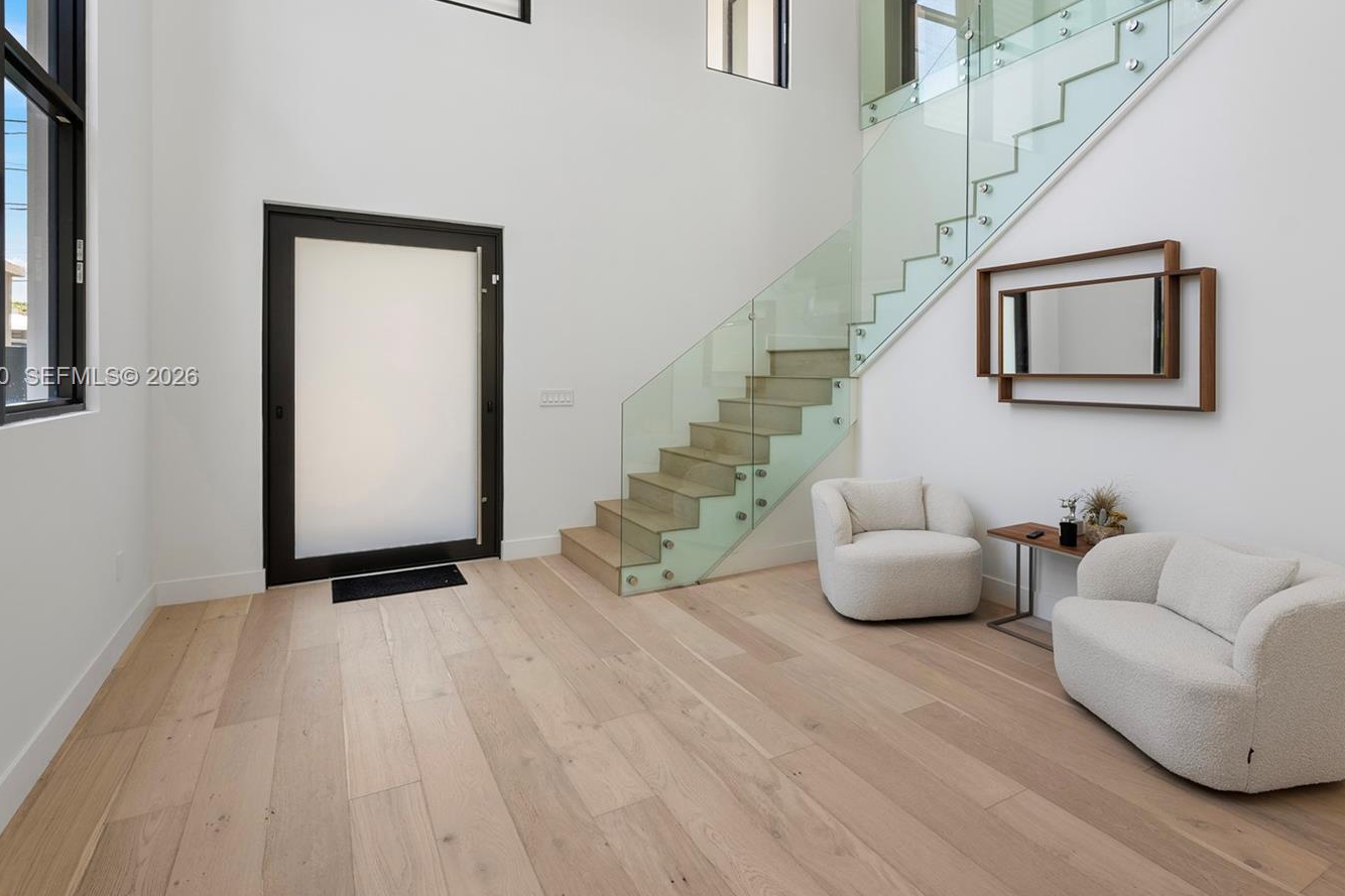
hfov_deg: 90.0
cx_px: 691
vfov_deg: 67.0
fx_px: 672
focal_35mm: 18
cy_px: 378
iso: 250
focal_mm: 15
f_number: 8
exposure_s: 1/60
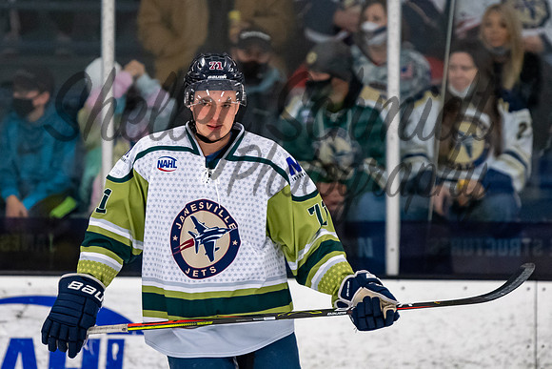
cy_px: 114
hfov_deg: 5.0
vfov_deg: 3.3
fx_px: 6366
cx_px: 227
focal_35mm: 415
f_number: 3.2
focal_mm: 200
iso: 2000
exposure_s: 1/800
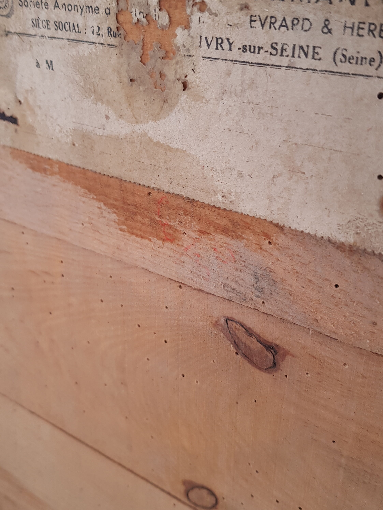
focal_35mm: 35
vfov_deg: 52.5
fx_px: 516
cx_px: 176
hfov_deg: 40.7
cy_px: 230
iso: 80
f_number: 1.7
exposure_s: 1/60
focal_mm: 4.2
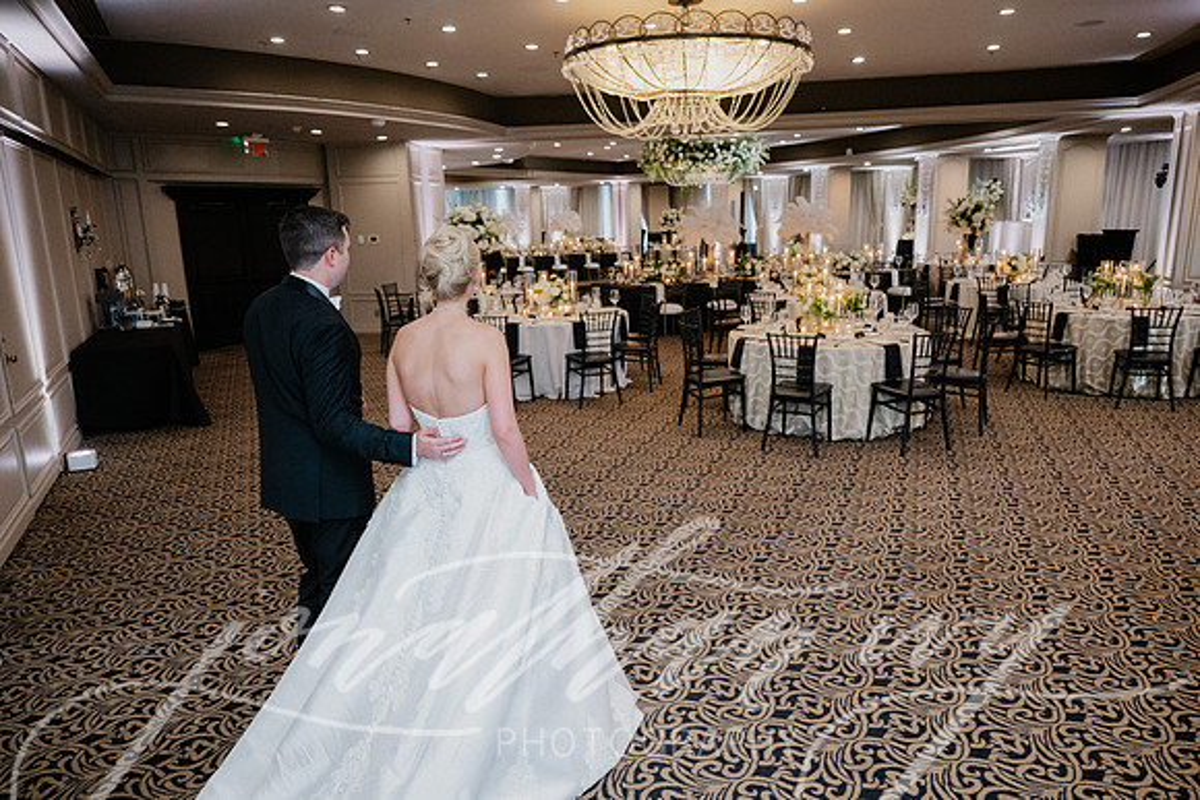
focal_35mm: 24
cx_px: 600
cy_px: 400
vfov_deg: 53.2
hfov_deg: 73.7
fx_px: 800
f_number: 2.8
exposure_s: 1/100
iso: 2500
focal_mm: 24
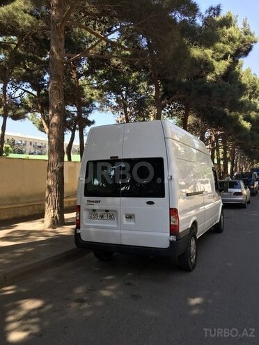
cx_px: 130
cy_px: 172
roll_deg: +0.3
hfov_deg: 48.2
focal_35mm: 29
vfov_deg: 61.7
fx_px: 289
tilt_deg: +1.6
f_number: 2.2
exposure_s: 1/348
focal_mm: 4.15
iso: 25
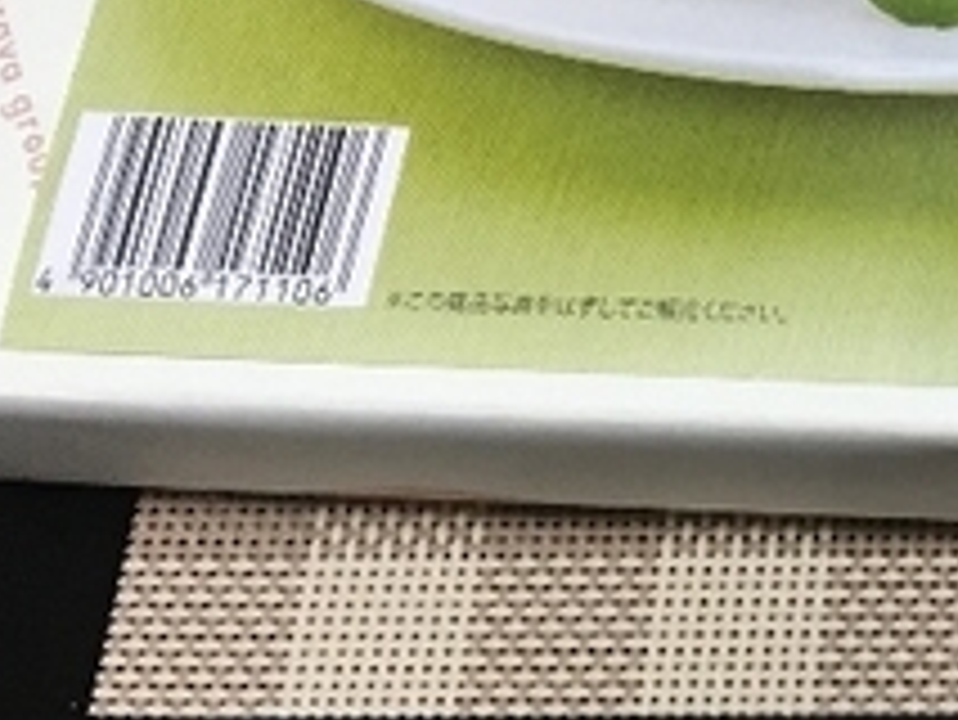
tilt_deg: -59.9
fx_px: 3018
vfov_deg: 12.9
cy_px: -333
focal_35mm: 109
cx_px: 1516
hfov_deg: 16.2
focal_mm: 4.15
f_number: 2.2
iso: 40
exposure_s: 1/30
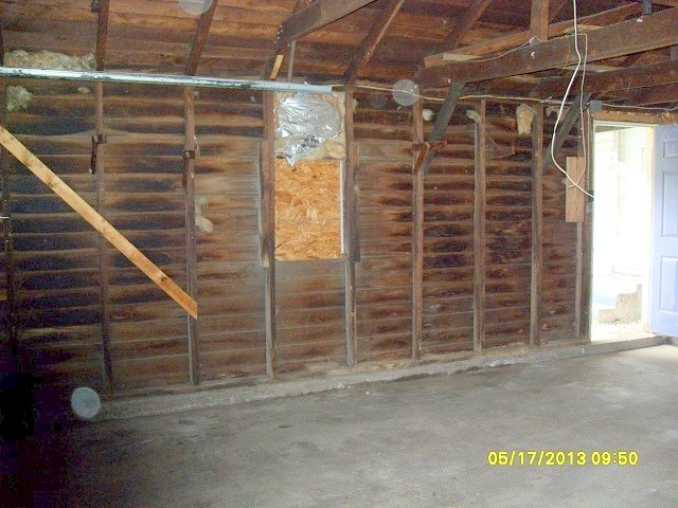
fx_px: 666
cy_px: 254
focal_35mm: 34
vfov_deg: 41.8
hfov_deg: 54.0
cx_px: 339
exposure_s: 1/45
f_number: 2.8
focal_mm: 6.3
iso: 400
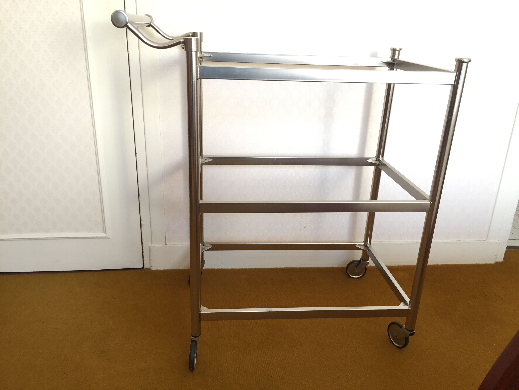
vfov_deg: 48.2
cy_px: 195
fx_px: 435
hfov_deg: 61.7
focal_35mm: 29
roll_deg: -1.2
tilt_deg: -21.3
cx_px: 260
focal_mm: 4.15
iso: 160
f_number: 2.2
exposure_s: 1/33
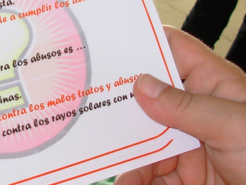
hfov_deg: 15.8
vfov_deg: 12.1
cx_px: 2
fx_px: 867
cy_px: 49
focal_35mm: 122
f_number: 2.9
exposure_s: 1/32
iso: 50
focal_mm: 6.3
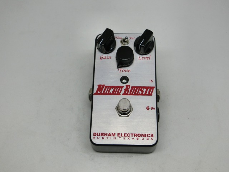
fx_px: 298
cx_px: 114
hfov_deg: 42.1
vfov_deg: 32.2
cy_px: 86
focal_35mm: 45
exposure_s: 1/125
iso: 80
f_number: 4.4
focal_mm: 8
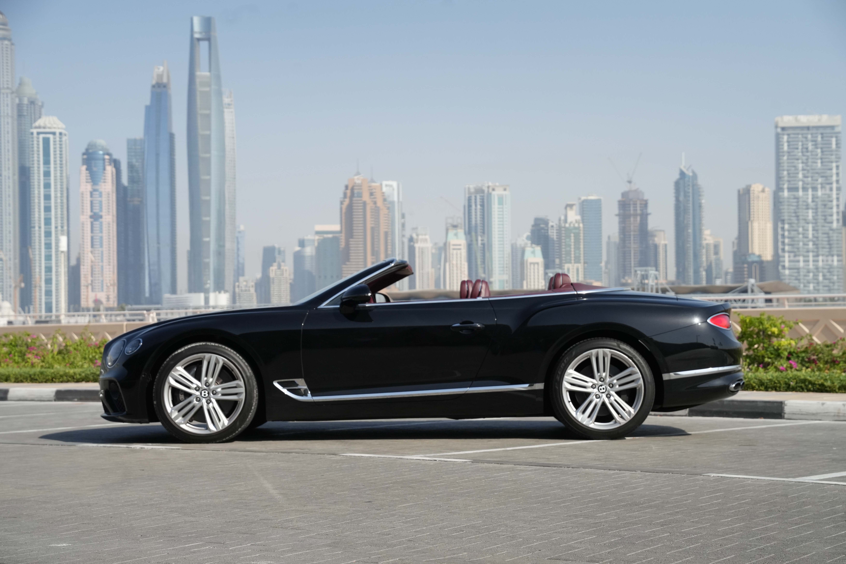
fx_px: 1645
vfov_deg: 19.5
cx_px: 423
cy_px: 282
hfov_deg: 28.8
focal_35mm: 70
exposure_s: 1/8000
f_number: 6.3
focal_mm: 70
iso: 1600
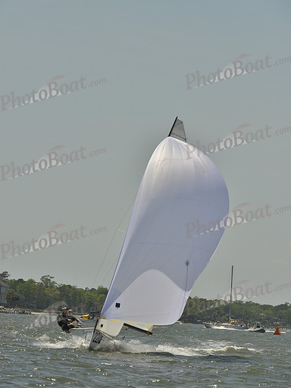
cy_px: 190
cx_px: 146
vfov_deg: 9.1
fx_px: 2443
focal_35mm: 218
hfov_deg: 6.8
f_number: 9
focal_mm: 200
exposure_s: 1/1600
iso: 280
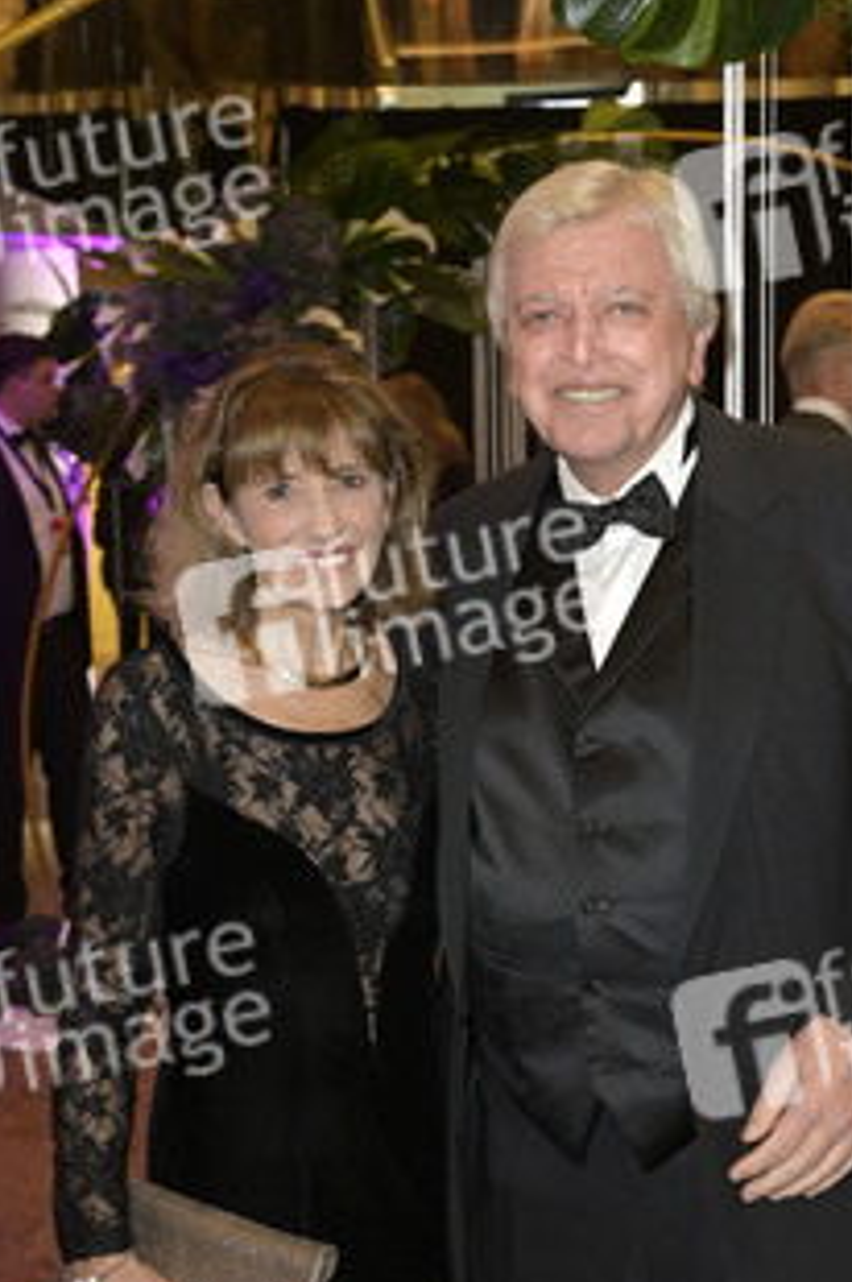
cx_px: 509
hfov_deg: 20.2
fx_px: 2384
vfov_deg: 30.0
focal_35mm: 67
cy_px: 815
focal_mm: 52
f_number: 5.6
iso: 2500
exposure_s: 1/60
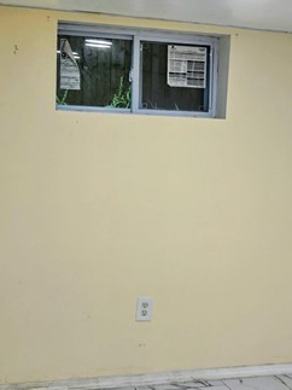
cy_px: 210
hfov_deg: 19.9
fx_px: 822
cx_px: 235
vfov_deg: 26.7
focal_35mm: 73
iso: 64
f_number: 1.7
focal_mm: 6.3
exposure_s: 1/120
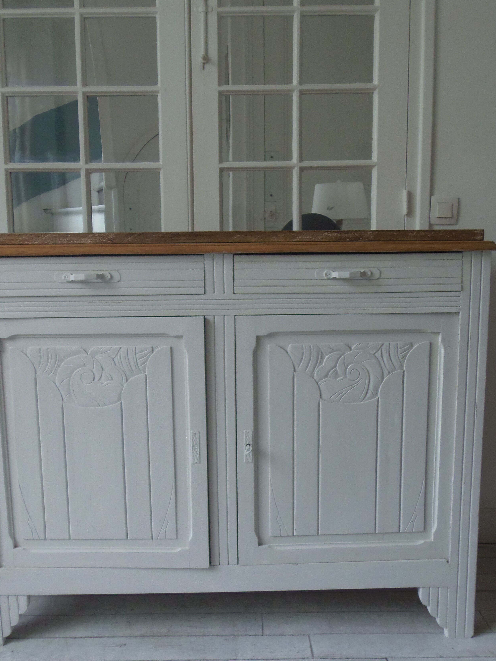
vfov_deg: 58.3
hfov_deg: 45.4
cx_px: 227
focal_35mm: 31
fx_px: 592
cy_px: 305
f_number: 2.9
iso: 125
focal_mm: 4.3
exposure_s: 1/30
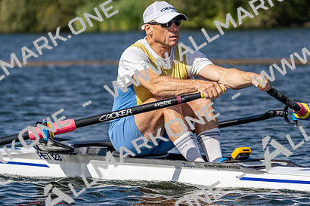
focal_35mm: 283
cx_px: 197
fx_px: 2436
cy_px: 100
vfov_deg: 4.9
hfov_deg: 7.3
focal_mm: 200
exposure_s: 1/1600
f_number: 5.6
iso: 125
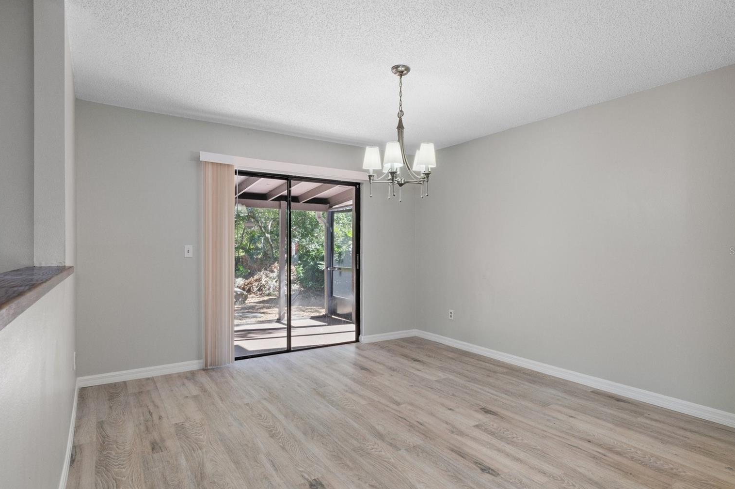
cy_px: 251
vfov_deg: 64.5
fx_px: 388
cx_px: 385
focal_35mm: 19
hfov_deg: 86.9
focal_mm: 12
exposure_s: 1/1.67
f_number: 8
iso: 320
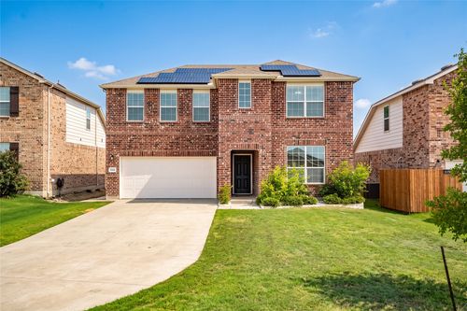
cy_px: 156
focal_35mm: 35
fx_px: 454
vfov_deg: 37.8
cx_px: 234
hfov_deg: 54.5
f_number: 7.1
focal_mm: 35
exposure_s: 1/200
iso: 400
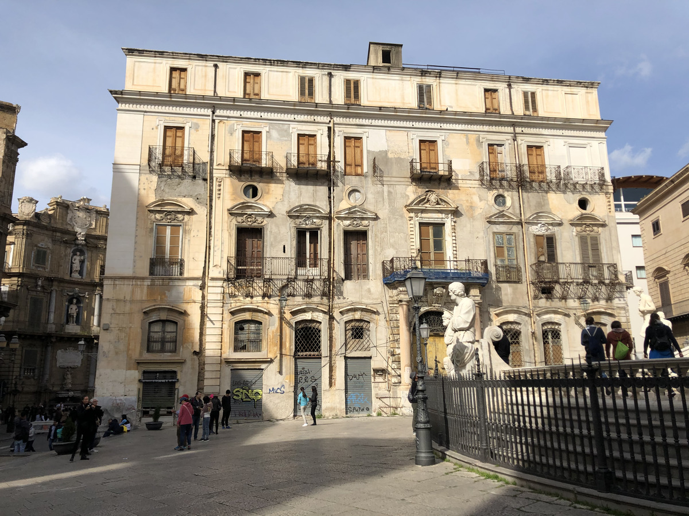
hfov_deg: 63.4
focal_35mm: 28
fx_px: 557
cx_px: 344
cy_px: 258
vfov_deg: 49.7
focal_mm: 4
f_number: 1.8
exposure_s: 1/3205
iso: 25
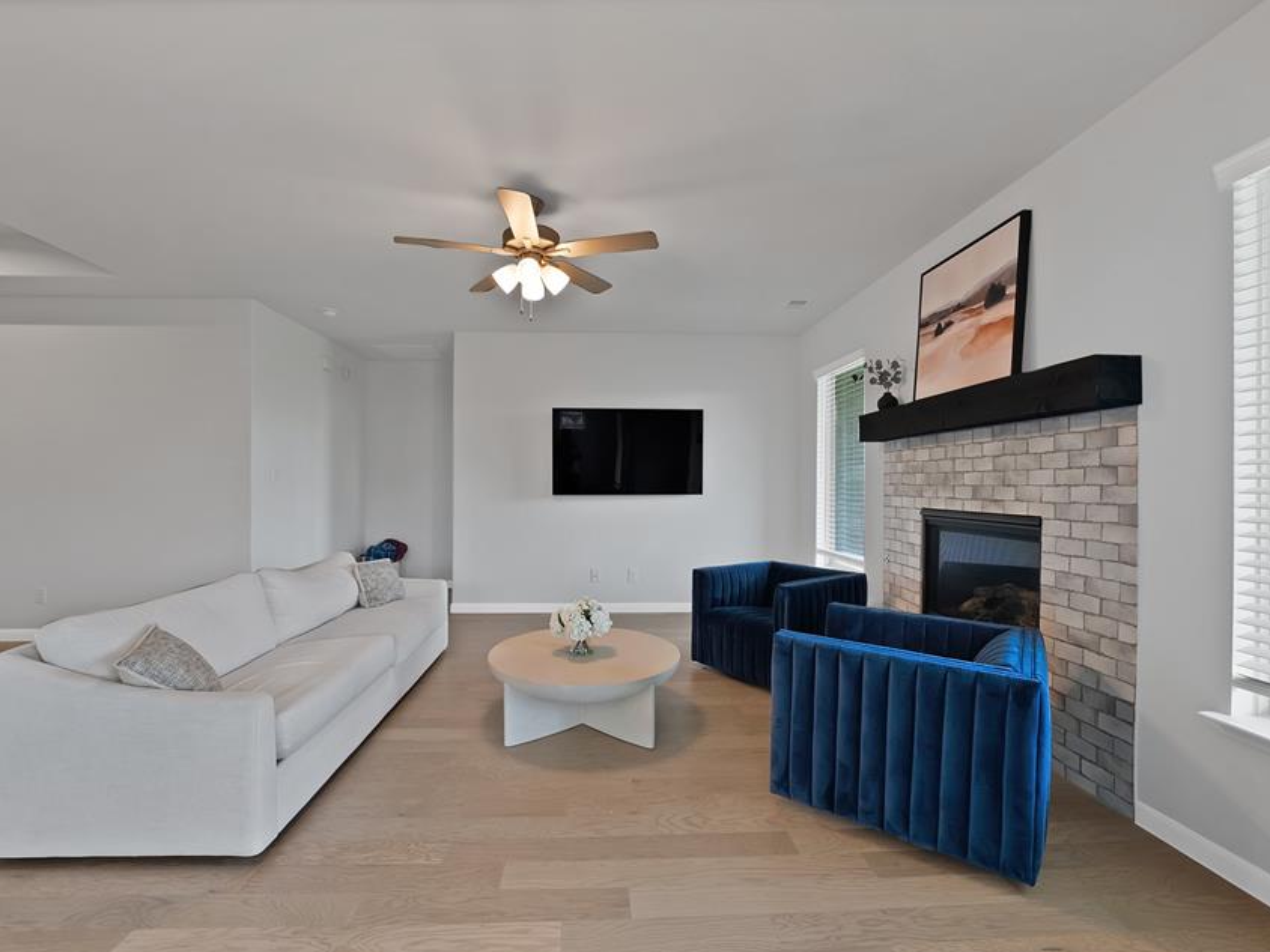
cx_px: 624
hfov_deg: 102.1
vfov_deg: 85.6
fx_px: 514
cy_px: 502
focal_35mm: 14
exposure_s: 1/4
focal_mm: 12
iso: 640
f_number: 9
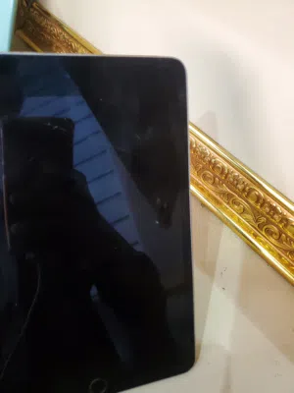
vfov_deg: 67.3
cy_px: 196
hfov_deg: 53.1
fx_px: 294
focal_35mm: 26
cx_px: 147
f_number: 1.5
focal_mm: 4.3
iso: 400
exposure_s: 1/40
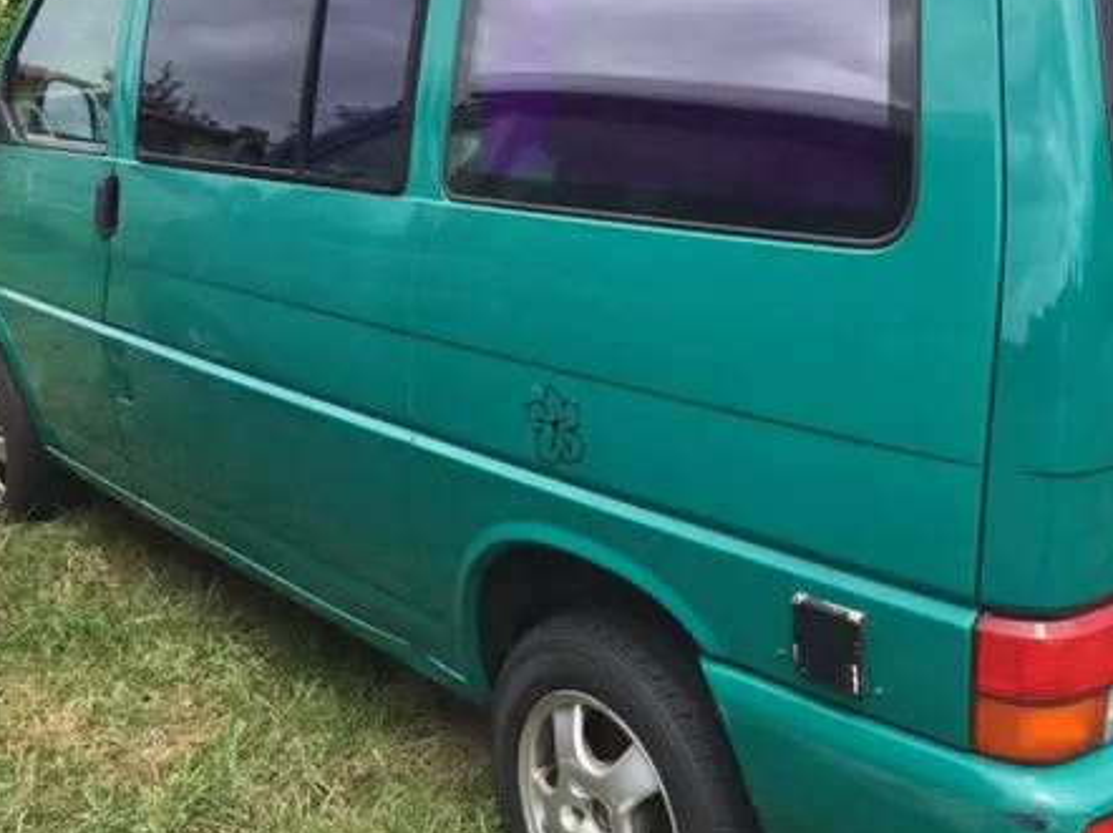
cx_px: 713
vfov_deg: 34.2
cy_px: 322
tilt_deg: -7.8
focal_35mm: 42
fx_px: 1350
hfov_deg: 44.4
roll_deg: +4.5
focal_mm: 4.15
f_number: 2.2
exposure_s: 1/668
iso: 25
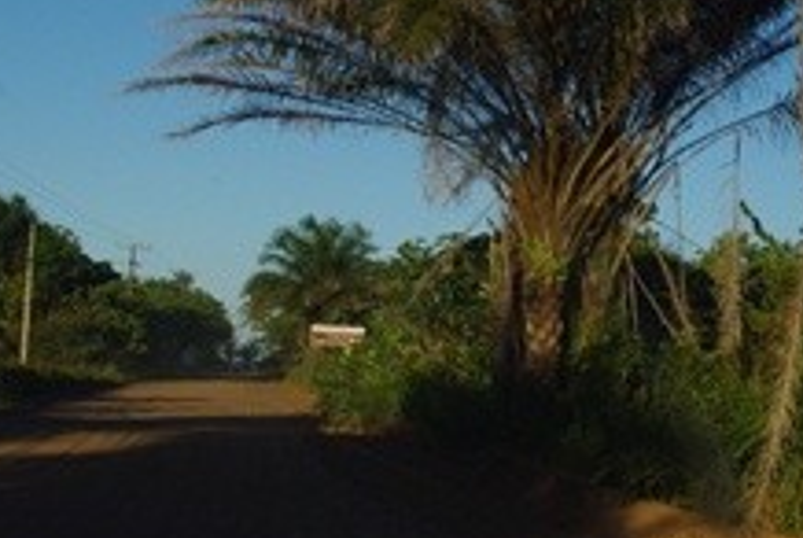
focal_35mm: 80
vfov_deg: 16.8
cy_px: 24
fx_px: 1787
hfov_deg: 24.9
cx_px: 648
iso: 200
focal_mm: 26.25
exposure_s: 1/160
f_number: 11
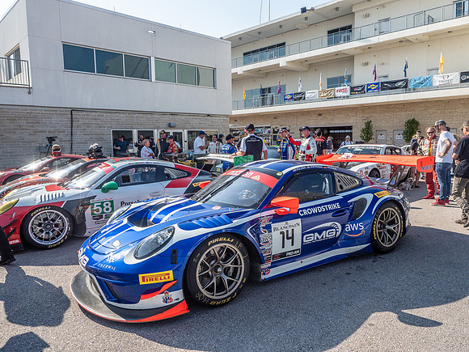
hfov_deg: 71.6
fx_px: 325
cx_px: 234
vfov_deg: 56.8
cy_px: 176
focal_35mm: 24
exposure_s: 1/1000
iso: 200
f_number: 4.5
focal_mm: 12
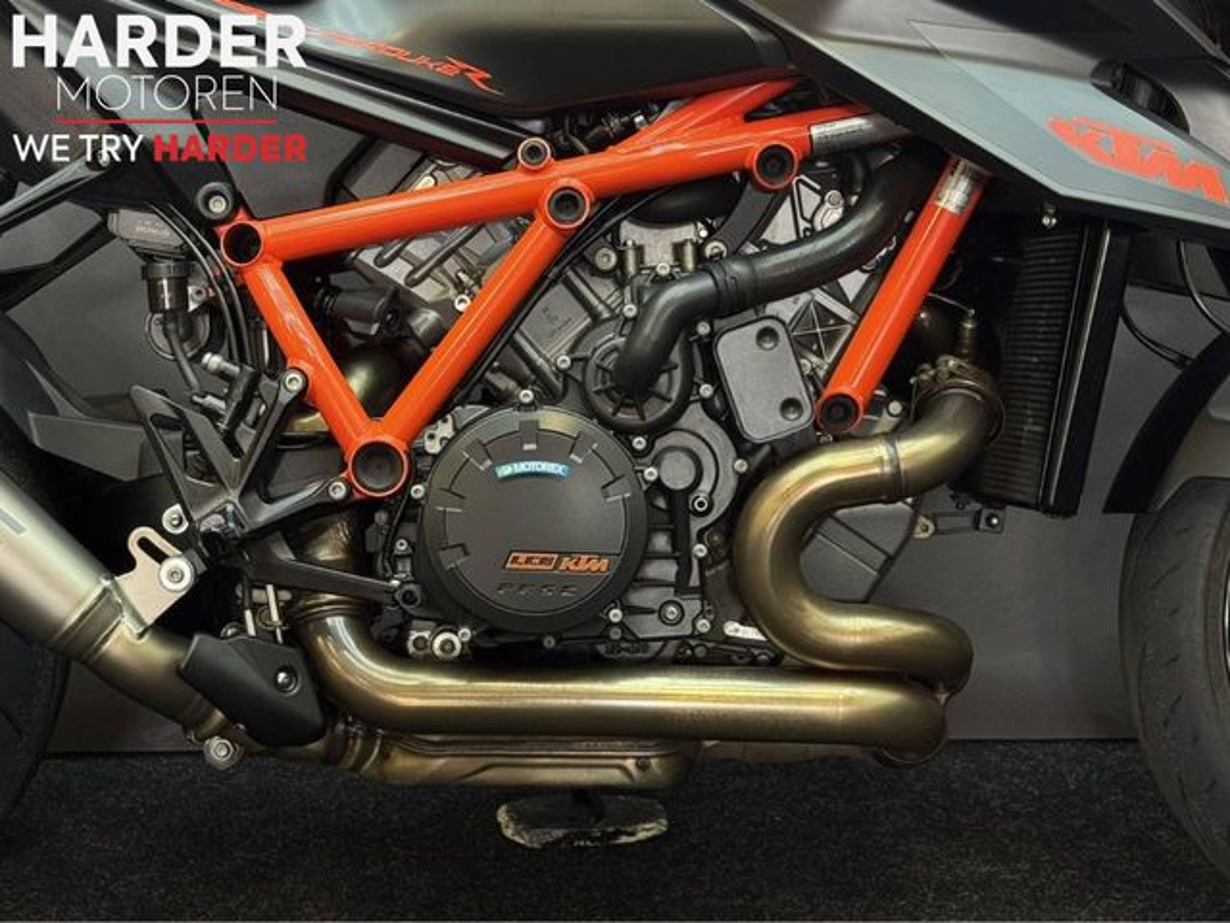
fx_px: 1706
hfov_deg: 39.7
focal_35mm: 48
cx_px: 615
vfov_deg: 30.3
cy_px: 462
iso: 125
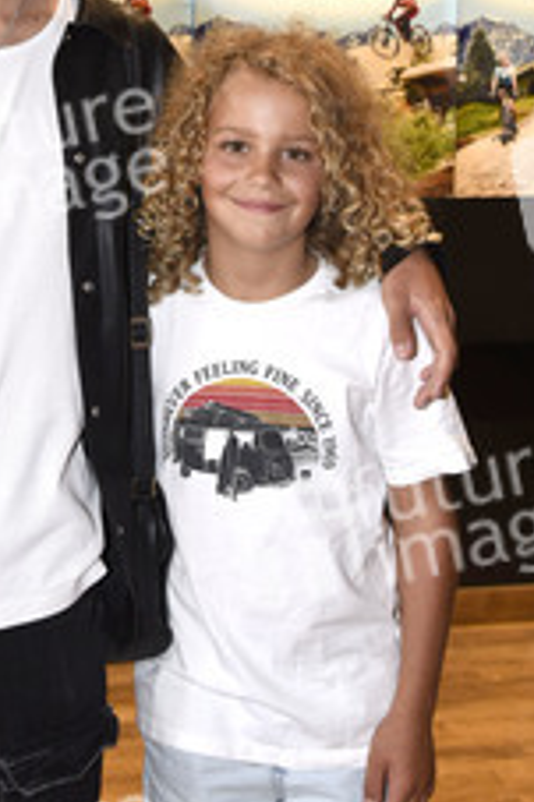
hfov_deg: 22.2
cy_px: 350
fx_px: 1337
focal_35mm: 60
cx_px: 88
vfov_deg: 33.4
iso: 1250
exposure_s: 1/100
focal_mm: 34
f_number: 6.3
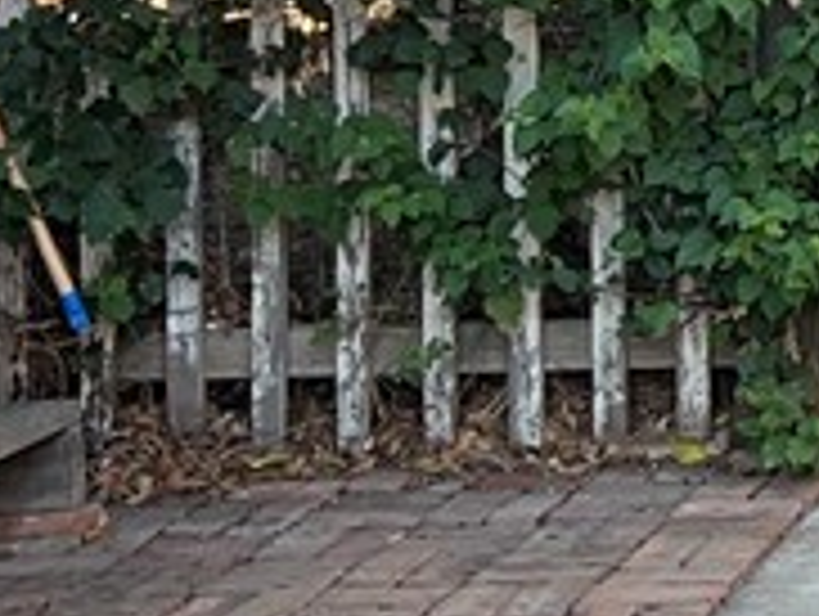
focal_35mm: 146
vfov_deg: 9.9
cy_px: -301
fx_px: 3459
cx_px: 1746
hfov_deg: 11.8
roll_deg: +1.8
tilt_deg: -2.2
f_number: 1.5
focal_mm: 5.7
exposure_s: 1/227
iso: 50
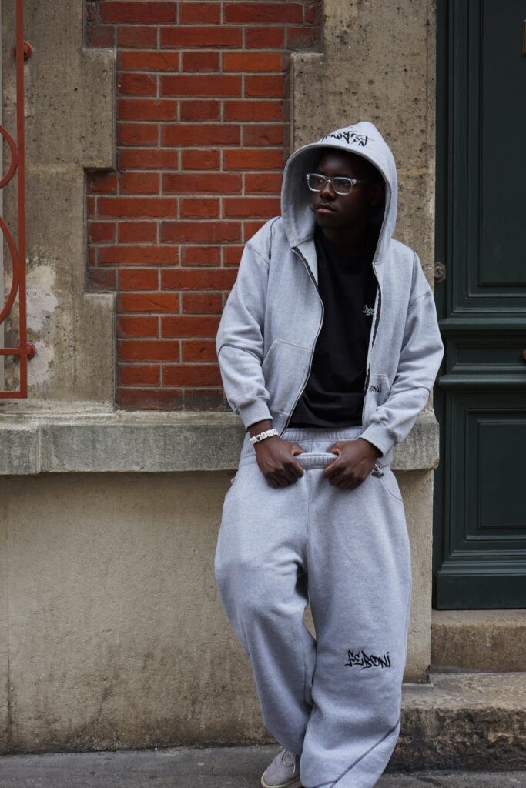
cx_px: 263
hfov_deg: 22.6
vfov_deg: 33.4
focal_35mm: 60
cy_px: 394
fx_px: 1314
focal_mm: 60
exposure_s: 1/160
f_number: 5
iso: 160
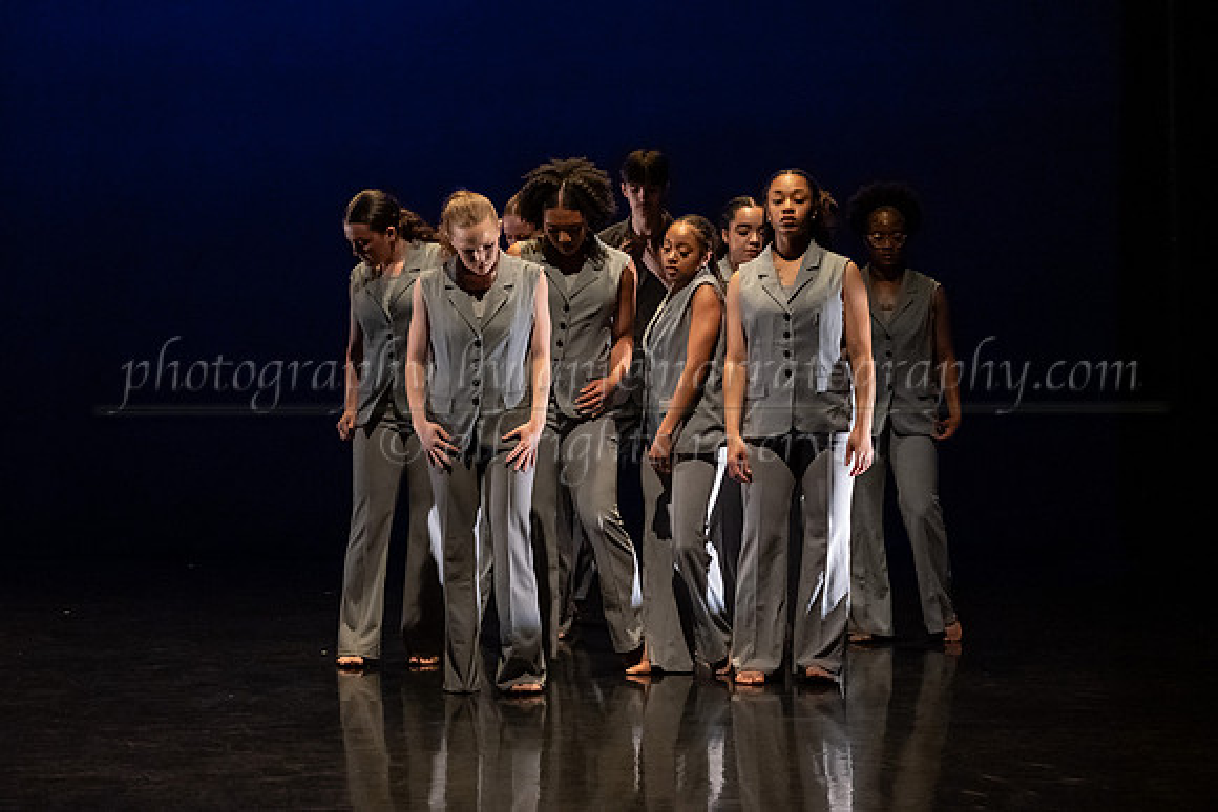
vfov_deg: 14.7
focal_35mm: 93
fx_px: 3153
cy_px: 403
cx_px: 586
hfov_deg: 21.9
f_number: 4
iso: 4000
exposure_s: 1/320
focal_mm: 75
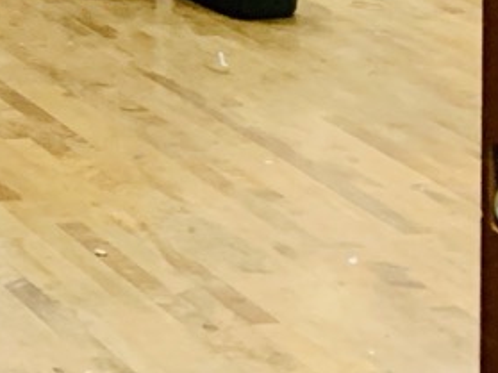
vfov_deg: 8.7
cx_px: -605
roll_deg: -1.2
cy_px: -634
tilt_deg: +1.0
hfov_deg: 11.5
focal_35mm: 149
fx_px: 2143
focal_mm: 4.25
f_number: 1.8
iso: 160
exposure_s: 1/60
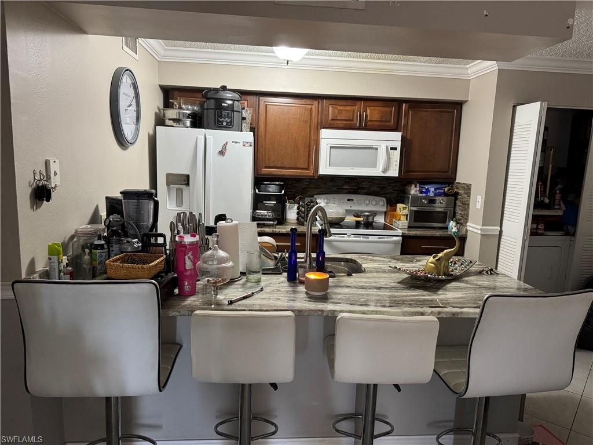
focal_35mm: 24
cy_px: 222
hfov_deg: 71.6
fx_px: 411
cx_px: 296
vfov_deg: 56.8
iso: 500
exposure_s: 1/60
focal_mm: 6.76
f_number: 1.78
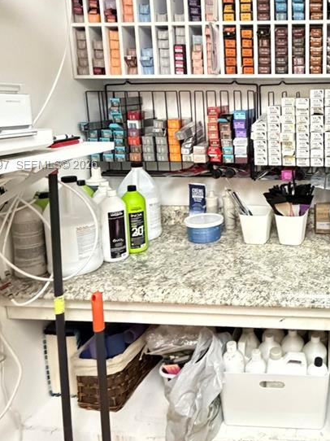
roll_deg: -0.4
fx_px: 394
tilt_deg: -10.3
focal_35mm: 31
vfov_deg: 57.6
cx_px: 313
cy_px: 165
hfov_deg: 40.9
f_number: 2.2
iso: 1250
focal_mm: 2.22
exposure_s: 1/60
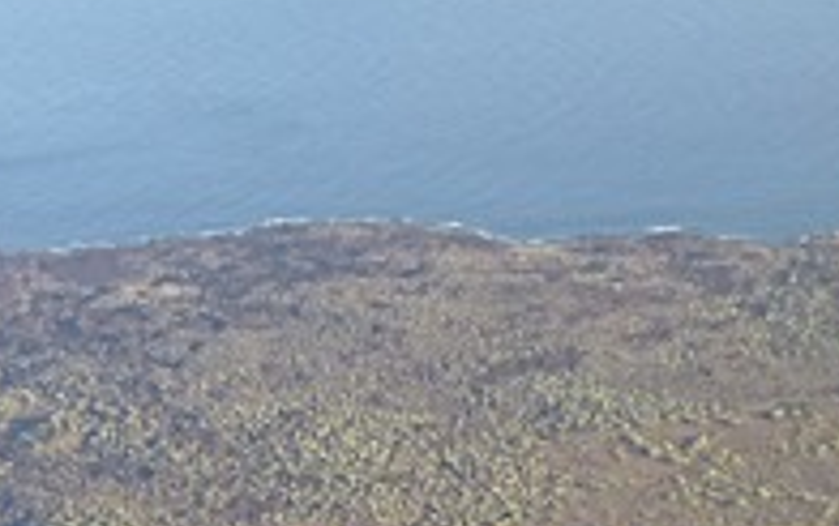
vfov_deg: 11.9
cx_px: -56
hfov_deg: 18.6
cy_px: 641
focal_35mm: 108
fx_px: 2472
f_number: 3.1
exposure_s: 1/320
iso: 100
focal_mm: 4.5
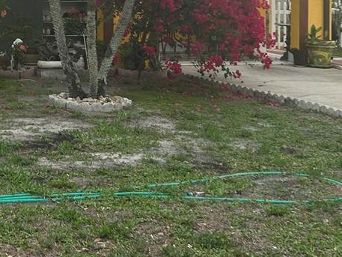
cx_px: -49
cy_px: -15
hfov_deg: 20.4
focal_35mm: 91
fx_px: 899
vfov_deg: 15.9
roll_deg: +0.0
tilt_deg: +1.4
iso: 32
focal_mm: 5.7
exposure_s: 1/121
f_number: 1.5
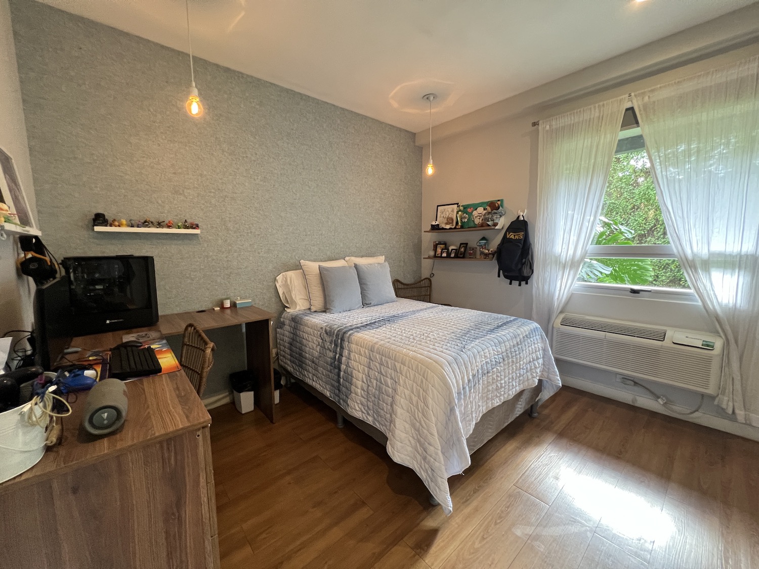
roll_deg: +1.2
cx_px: 380
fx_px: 285
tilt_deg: -7.0
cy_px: 284
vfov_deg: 89.9
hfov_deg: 106.2
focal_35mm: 13
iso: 400
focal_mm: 1.57
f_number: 1.8
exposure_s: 1/60
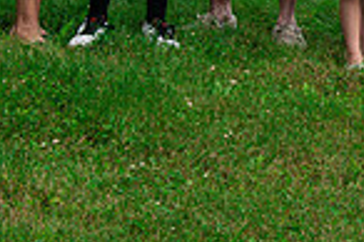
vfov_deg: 7.9
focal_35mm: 167
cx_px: 581
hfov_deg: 11.7
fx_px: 1687
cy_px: -221
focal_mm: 42
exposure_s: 1/320
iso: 400
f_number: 10
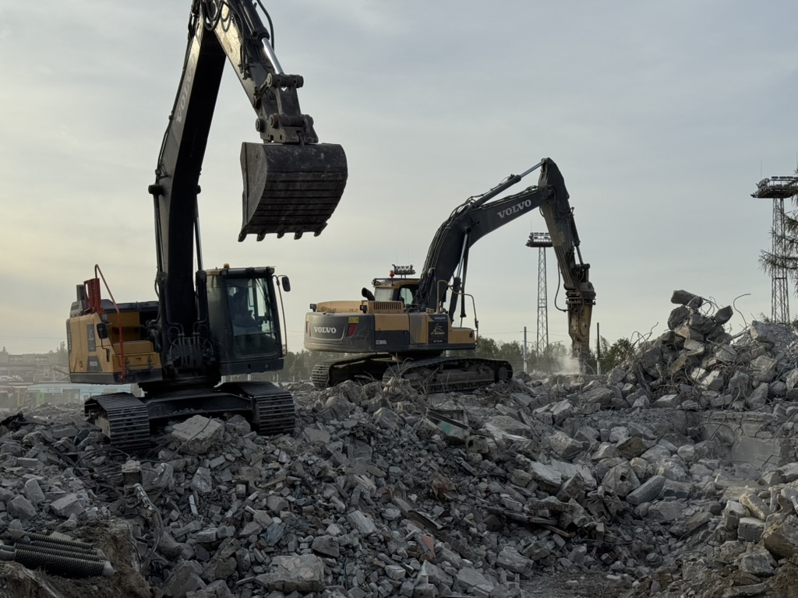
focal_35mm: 48
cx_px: 399
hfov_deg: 39.7
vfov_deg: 30.3
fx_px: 1107
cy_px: 299
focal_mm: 6.76
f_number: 1.78
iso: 64
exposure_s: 1/5376
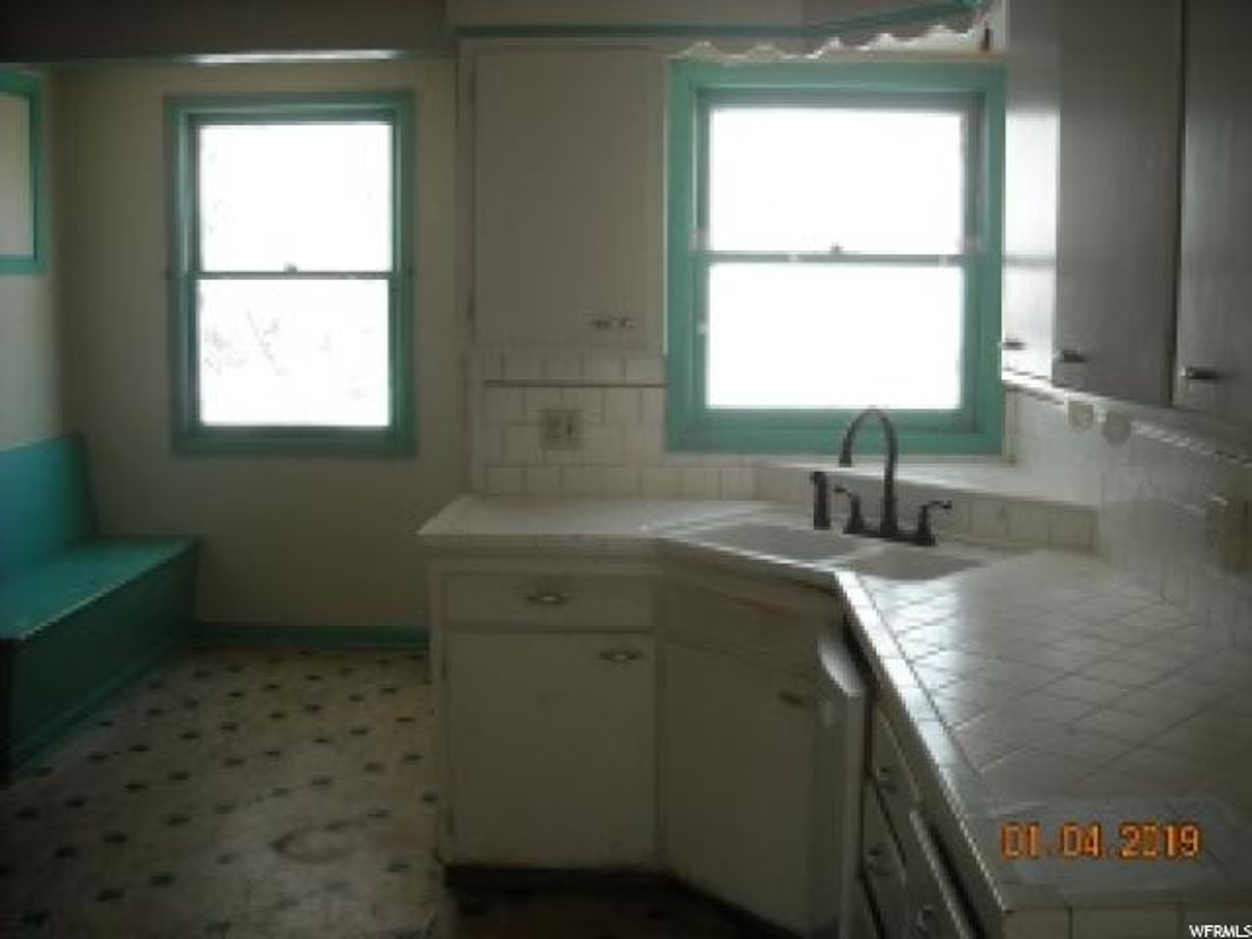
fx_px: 1266
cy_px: 470
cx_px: 626
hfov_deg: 52.6
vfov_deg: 40.7
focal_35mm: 35
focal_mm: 5.7
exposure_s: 1/250
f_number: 2.8
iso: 208
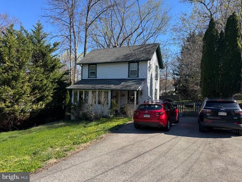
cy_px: 91
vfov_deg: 56.8
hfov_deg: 71.6
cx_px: 121
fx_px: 168
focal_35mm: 24
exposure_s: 1/2331
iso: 80
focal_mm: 6.76
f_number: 1.78
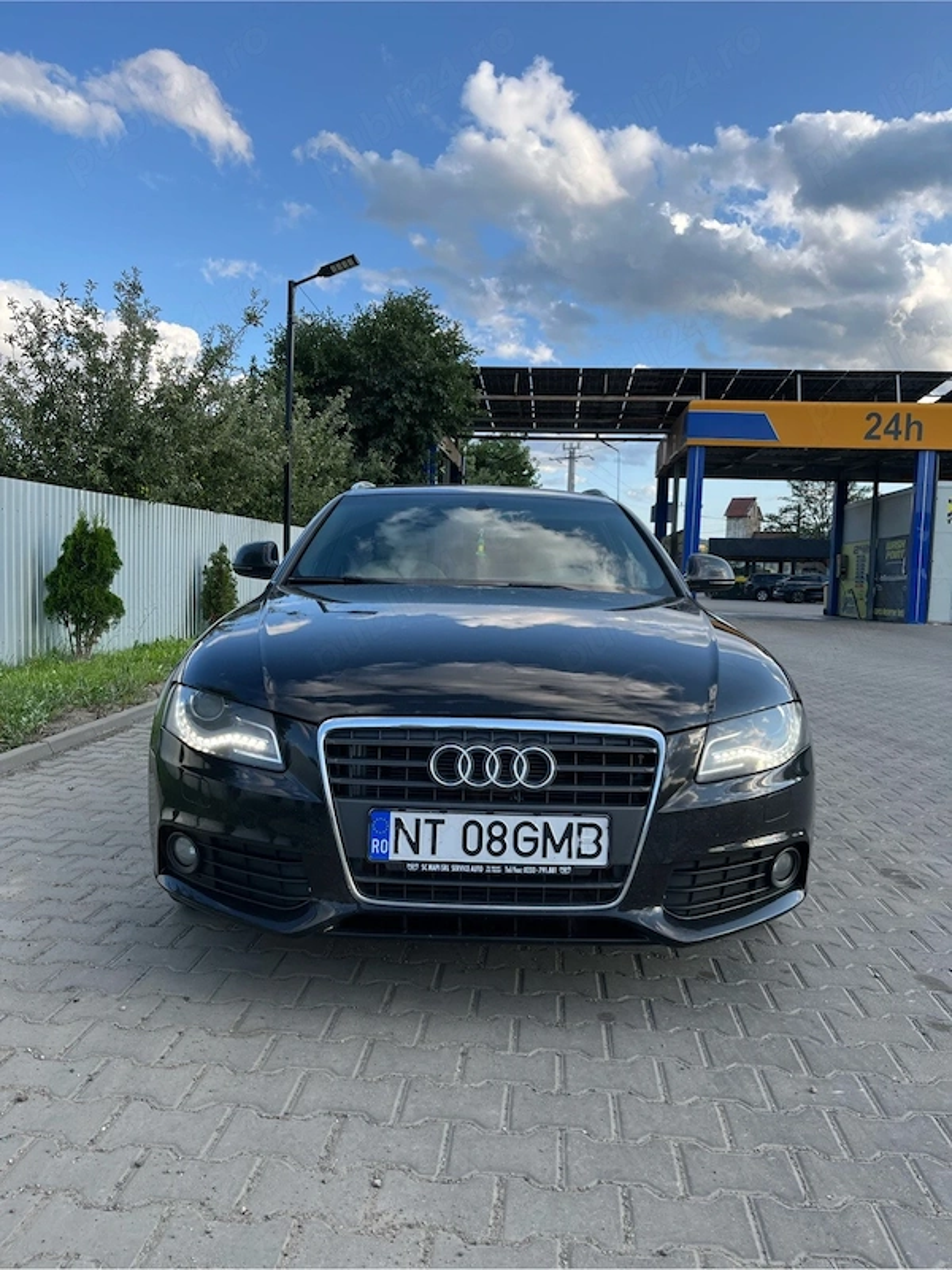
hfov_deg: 53.1
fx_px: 953
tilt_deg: -2.9
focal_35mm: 26
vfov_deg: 67.3
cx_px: 476
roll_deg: -1.0
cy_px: 635
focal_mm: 5.1
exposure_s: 1/959
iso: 50
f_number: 1.6
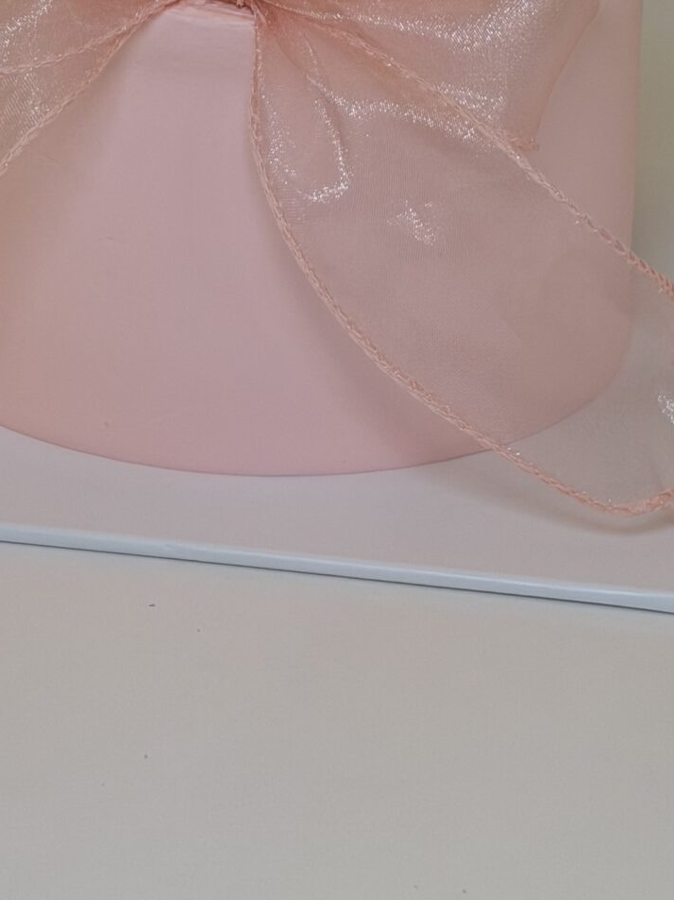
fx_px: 3351
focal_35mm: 129
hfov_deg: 11.5
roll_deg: -1.9
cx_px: 265
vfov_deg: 14.6
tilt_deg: -14.1
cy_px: -295
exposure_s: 1/100
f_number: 1.78
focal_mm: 6.76
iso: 64
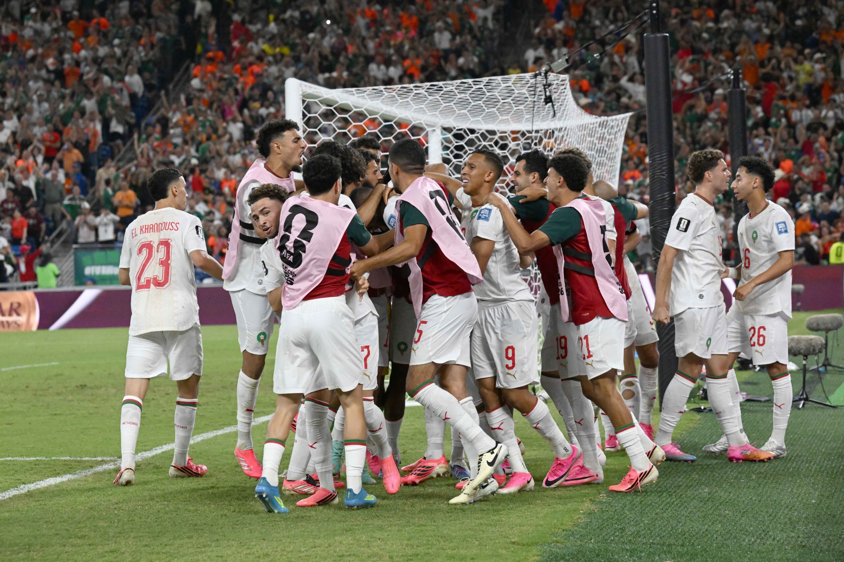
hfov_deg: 15.2
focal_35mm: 135
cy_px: 281
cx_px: 422
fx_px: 3165
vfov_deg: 10.2
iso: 6400
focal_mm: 135
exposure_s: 1/1600
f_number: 6.3
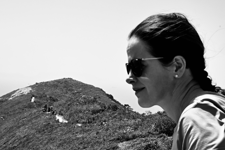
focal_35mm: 40
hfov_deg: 48.5
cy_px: 75
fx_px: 250
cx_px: 112
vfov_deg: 33.4
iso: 800
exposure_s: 1/640
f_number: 16
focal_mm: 40
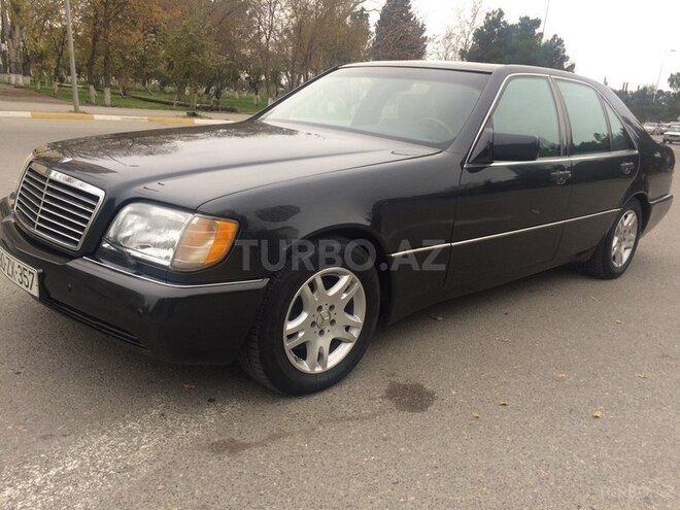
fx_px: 570
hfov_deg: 61.7
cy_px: 255
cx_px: 340
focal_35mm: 29
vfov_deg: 48.2
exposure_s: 1/100
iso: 50
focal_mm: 4.15
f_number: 2.2
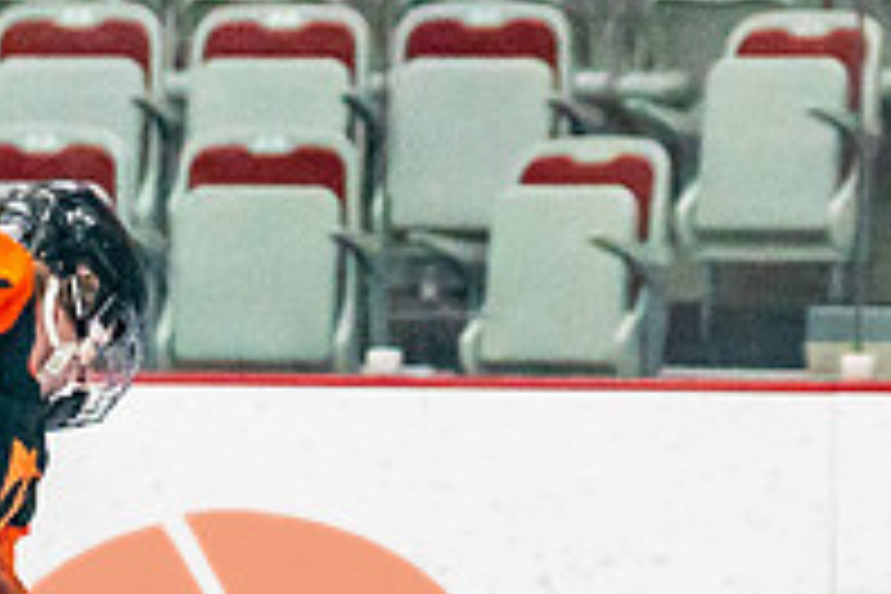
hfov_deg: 3.8
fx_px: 13215
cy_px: 1038
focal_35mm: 534
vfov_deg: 2.6
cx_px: 1584
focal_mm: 90
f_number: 2.8
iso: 3200
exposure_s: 1/1250
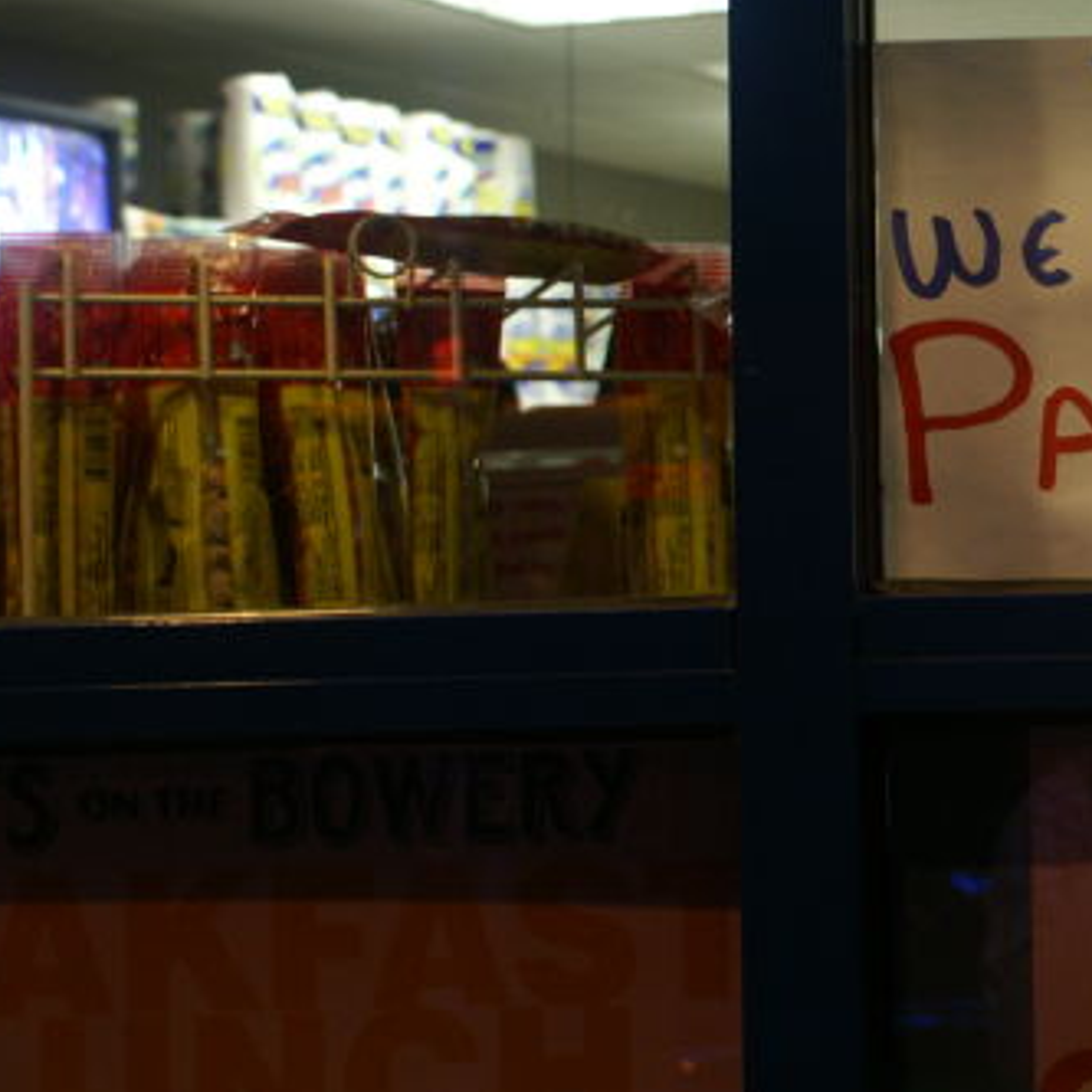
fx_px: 3820
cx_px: 1212
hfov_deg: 15.8
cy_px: 333
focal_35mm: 107
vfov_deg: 16.2
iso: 400
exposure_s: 1/10
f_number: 5.6
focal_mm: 35
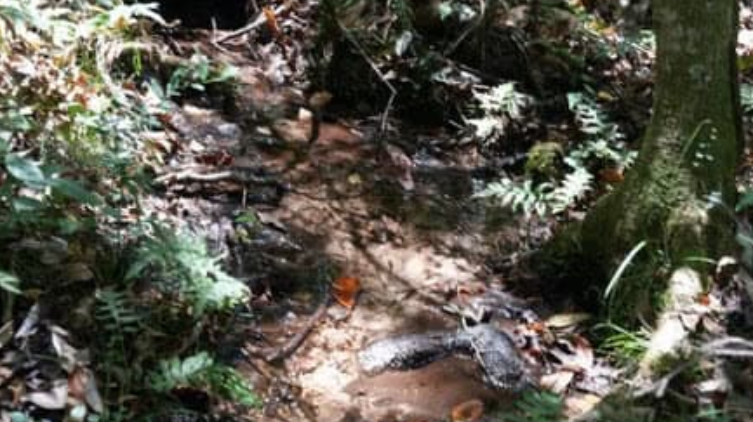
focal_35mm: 61
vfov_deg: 19.7
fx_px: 1217
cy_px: 250
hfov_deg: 34.1
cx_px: 499
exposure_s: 1/40
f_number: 5.6
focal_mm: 35
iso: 250
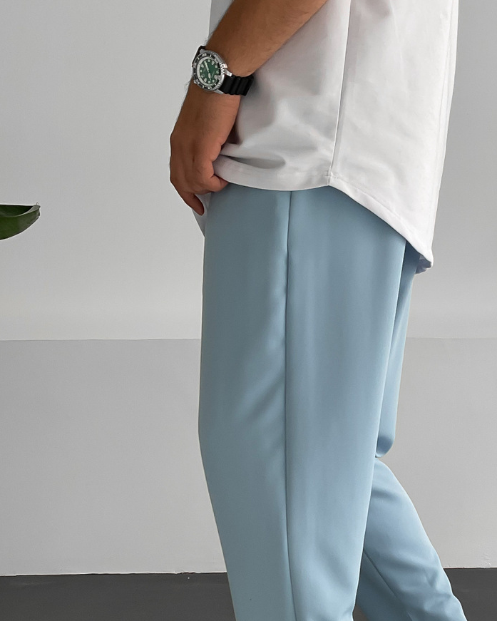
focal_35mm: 52
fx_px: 956
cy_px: 440
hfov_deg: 28.5
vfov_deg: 35.4
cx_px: 395
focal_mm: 3
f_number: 1.8
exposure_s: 1/120
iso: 32
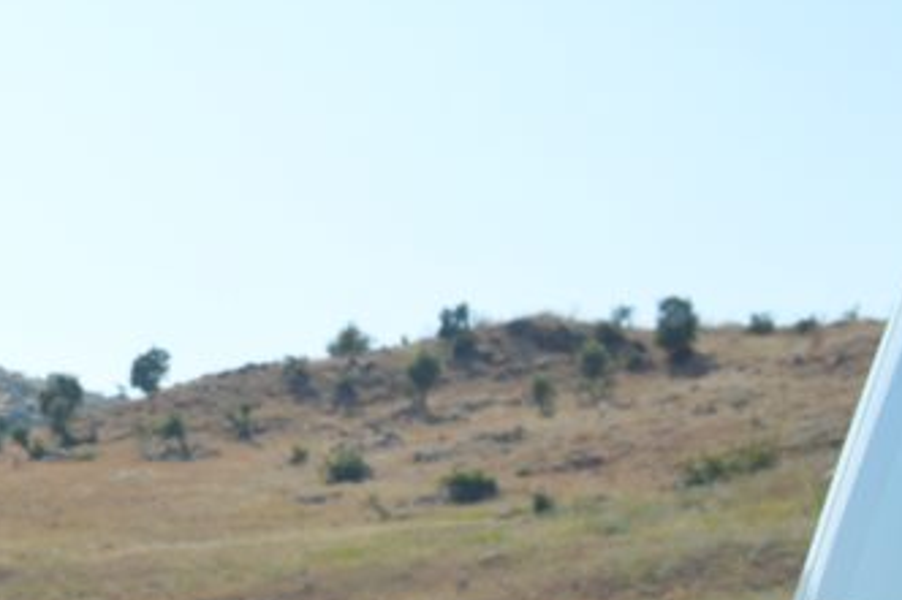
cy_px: 871
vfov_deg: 11.8
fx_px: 2780
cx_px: -687
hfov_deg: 15.9
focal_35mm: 111
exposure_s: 1/250
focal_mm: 18
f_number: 8
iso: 100
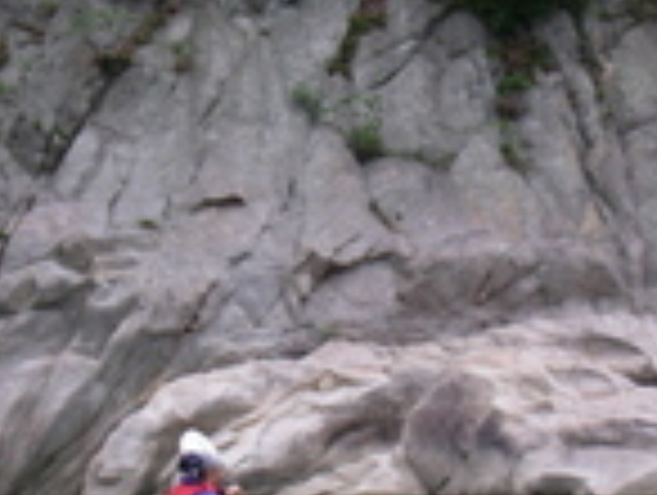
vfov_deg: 16.3
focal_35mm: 91
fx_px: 1730
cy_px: 259
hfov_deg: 21.5
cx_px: 315
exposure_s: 1/125
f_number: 6.6
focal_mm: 6.3
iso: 64
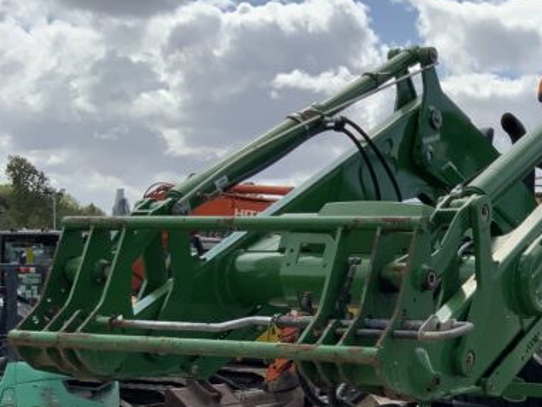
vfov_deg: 18.4
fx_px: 1222
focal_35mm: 78
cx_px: 592
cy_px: 404
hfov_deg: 23.5
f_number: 1.8
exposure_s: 1/2058
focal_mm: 3
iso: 16
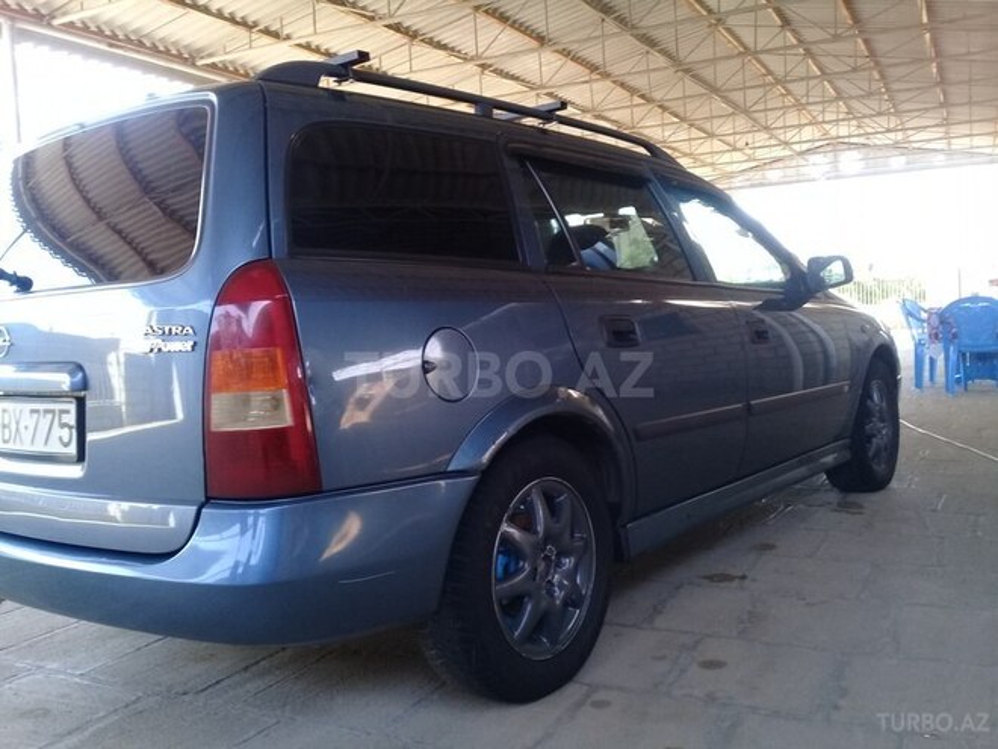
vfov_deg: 45.4
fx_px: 894
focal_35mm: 31
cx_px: 499
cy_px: 374
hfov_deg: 58.4
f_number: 2.2
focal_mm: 3.3
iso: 64
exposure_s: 1/50
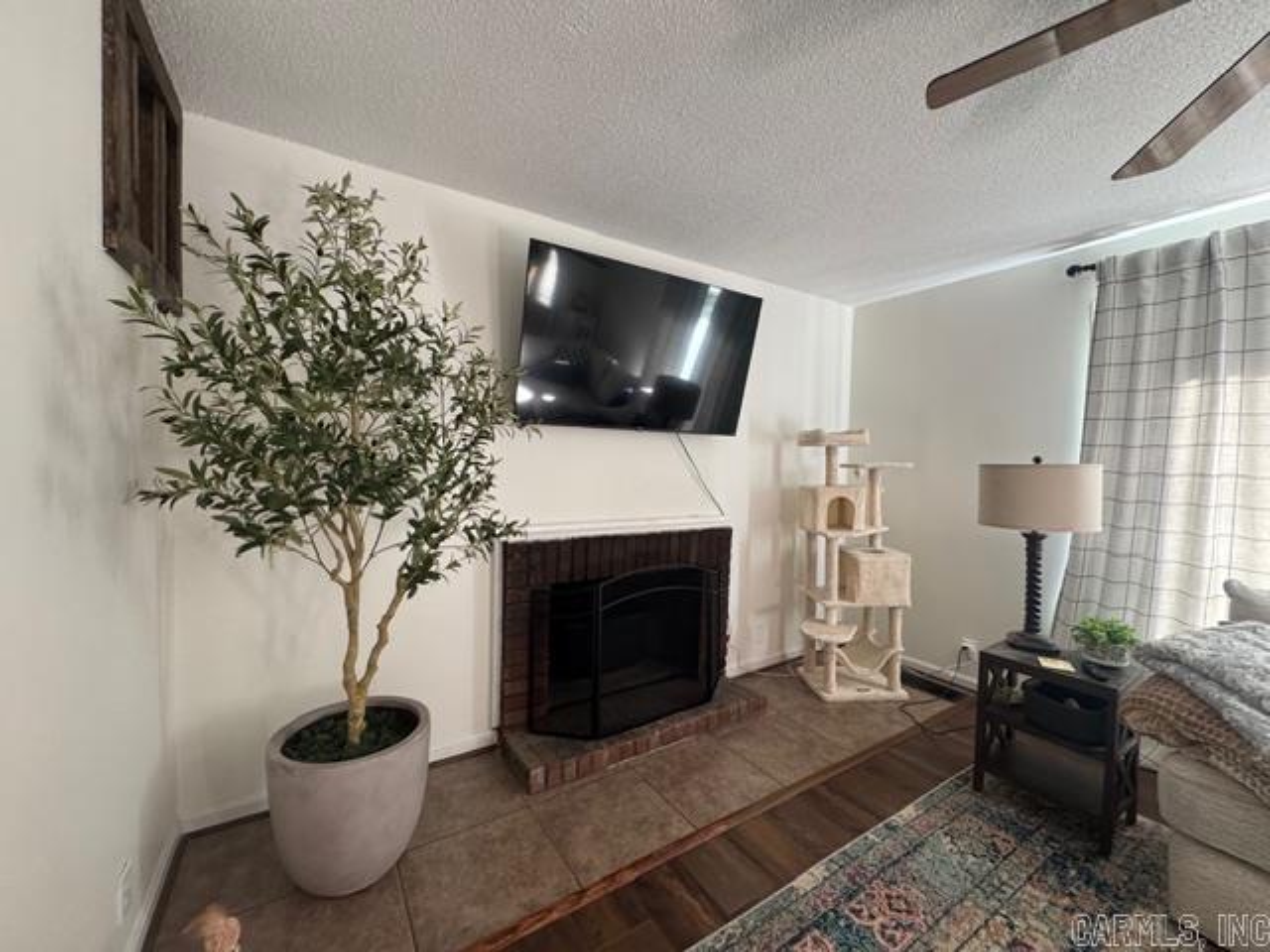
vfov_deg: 85.7
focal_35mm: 14
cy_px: 476
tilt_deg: -0.7
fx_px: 514
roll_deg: -1.4
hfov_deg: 102.1
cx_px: 635
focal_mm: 2.22
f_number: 2.2
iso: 250
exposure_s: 1/60
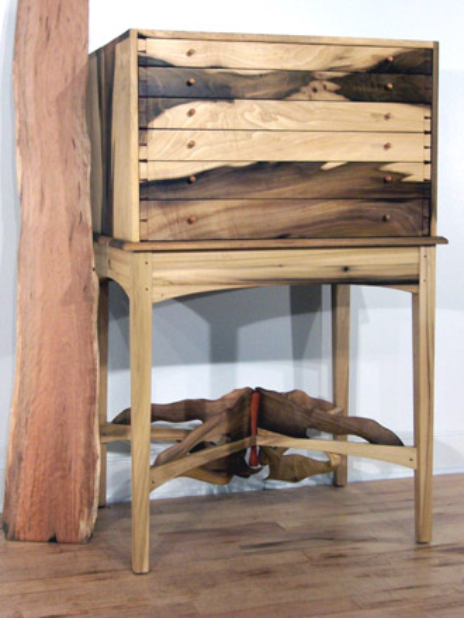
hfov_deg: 24.4
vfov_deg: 32.2
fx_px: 1072
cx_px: 232
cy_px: 309
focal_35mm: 60
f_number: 4.8
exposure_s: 1/20
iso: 140
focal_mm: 10
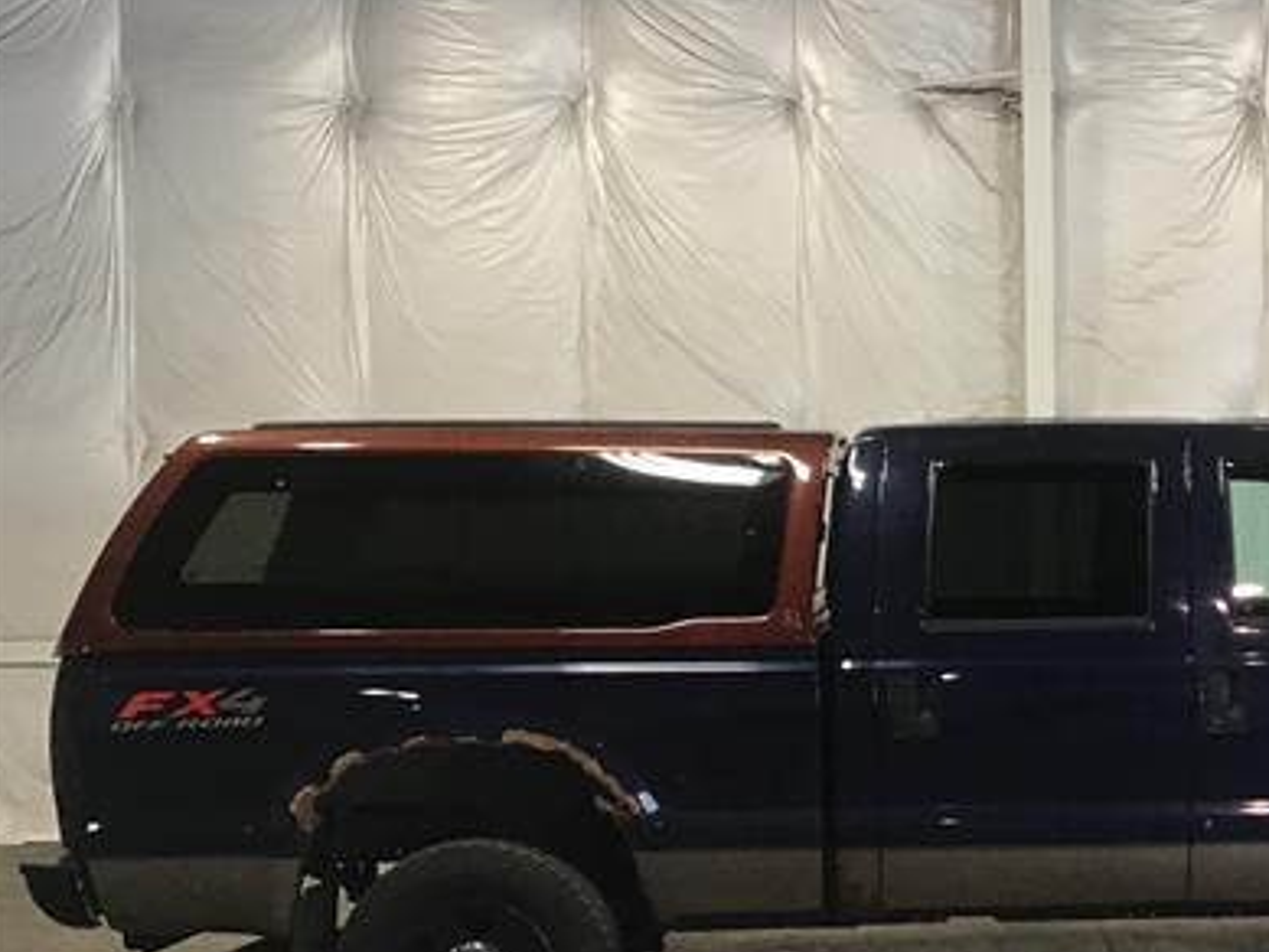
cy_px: 691
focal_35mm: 51
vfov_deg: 28.2
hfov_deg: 36.2
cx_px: 1024
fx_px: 1870
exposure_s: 1/30
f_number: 2.4
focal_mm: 3.3
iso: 40
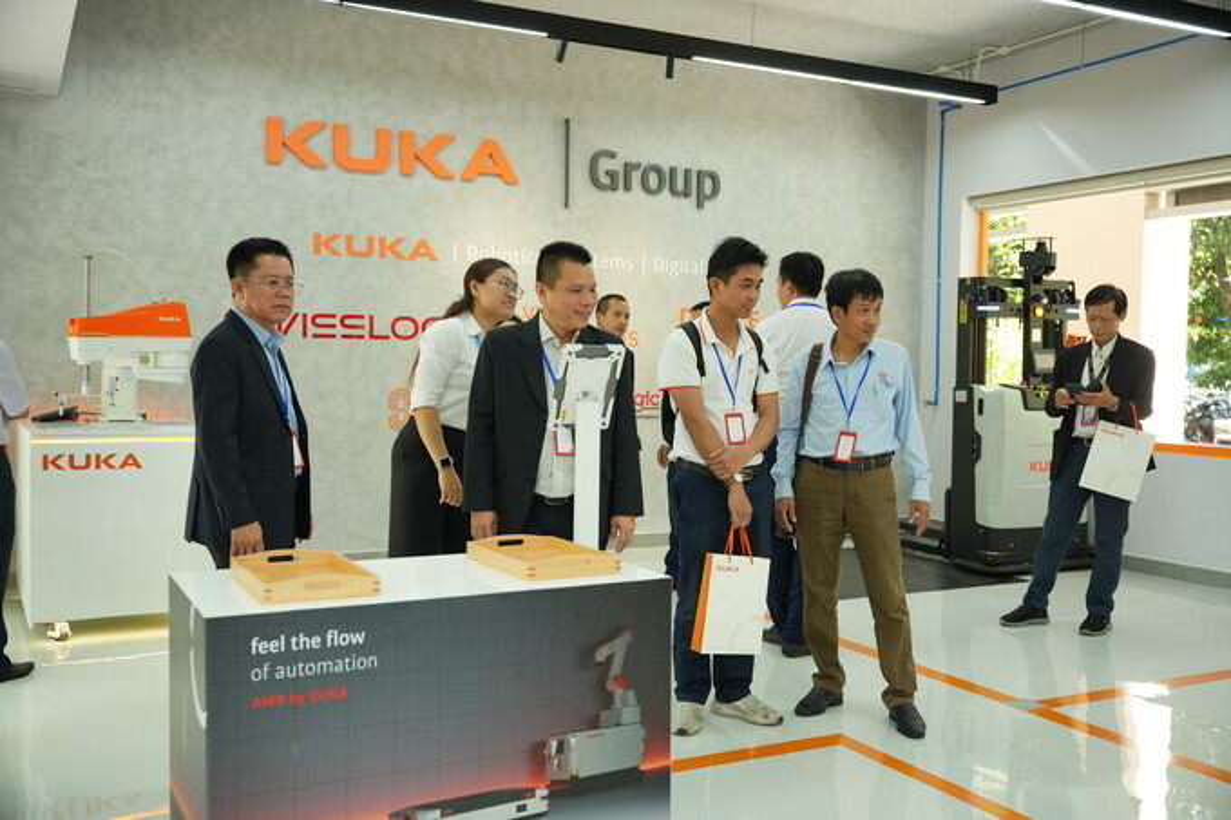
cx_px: 616
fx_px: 1162
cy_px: 410
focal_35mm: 34
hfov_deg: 55.8
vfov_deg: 38.9
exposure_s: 1/200
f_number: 3.5
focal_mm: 34
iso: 640
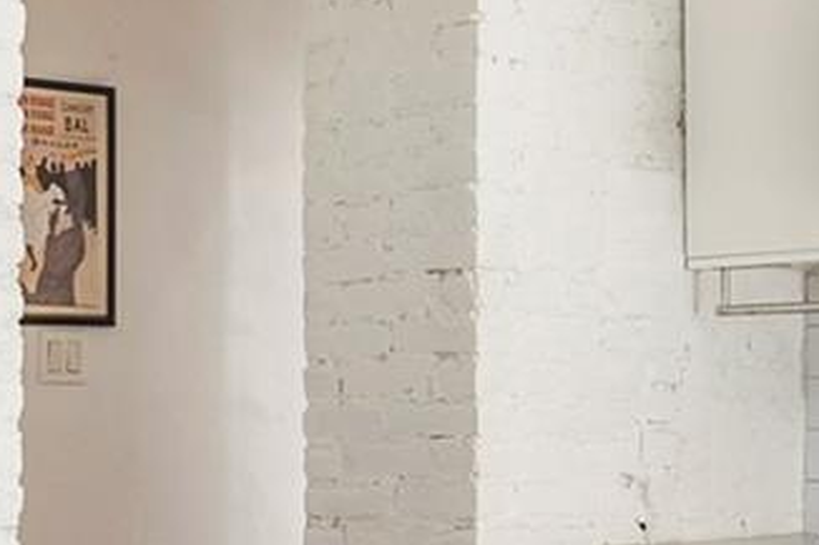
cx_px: 389
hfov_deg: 23.1
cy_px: 380
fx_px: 2001
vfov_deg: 15.5
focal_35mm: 88
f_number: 9
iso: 200
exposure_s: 2
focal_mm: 14
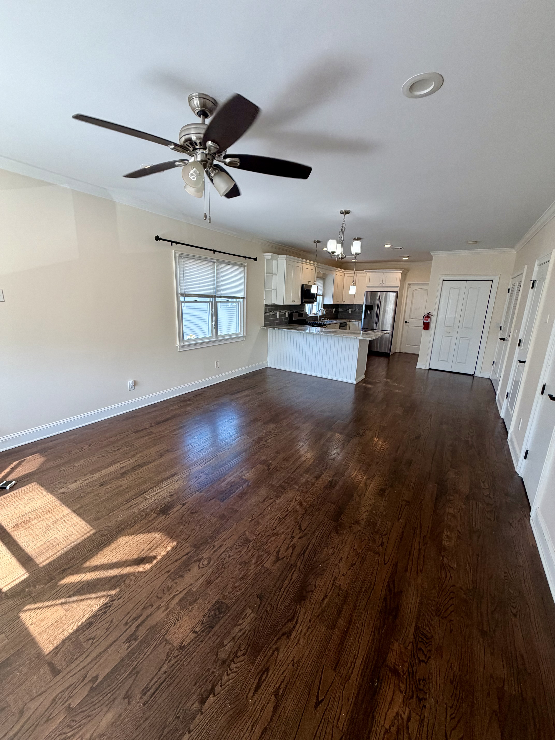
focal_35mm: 14
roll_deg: -1.5
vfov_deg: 102.1
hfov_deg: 85.7
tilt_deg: -15.1
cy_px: 370
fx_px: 299
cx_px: 278
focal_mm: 2.22
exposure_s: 1/120
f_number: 2.2
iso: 100
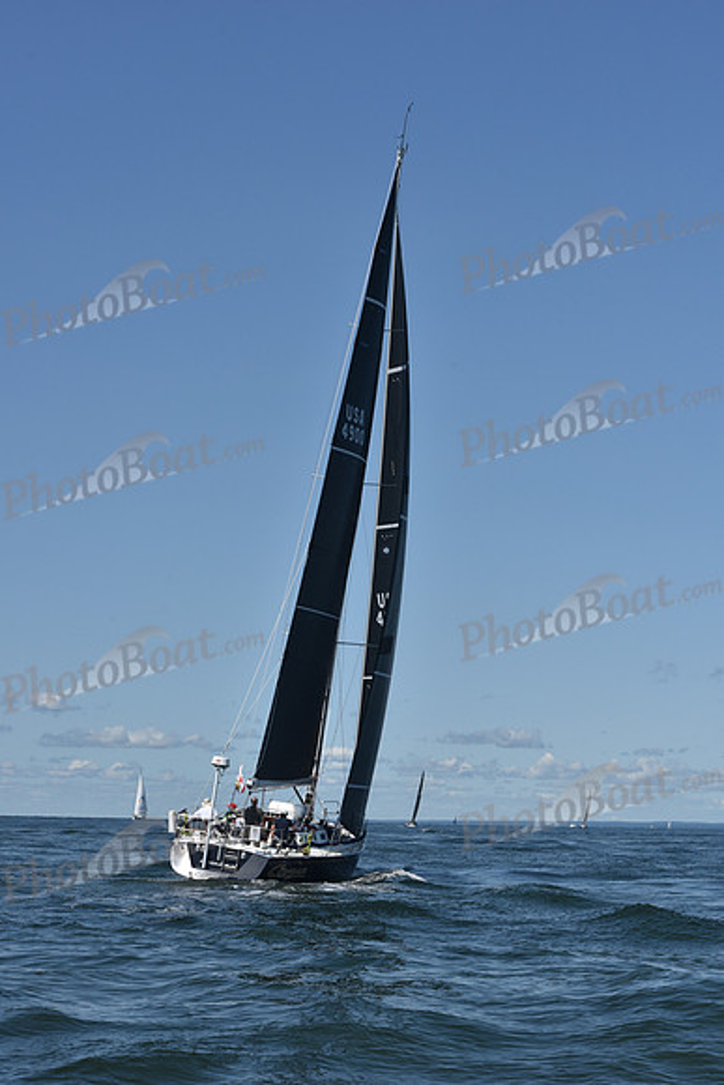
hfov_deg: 19.5
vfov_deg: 28.8
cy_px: 542
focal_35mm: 70
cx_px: 362
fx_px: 2110
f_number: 10
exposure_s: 1/1000
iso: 250
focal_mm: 70
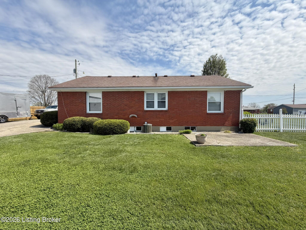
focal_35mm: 14
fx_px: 124
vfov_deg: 85.7
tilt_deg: -1.8
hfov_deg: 102.1
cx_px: 153
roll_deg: +0.4
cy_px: 115
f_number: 2.2
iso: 20
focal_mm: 2.22
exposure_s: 1/1211
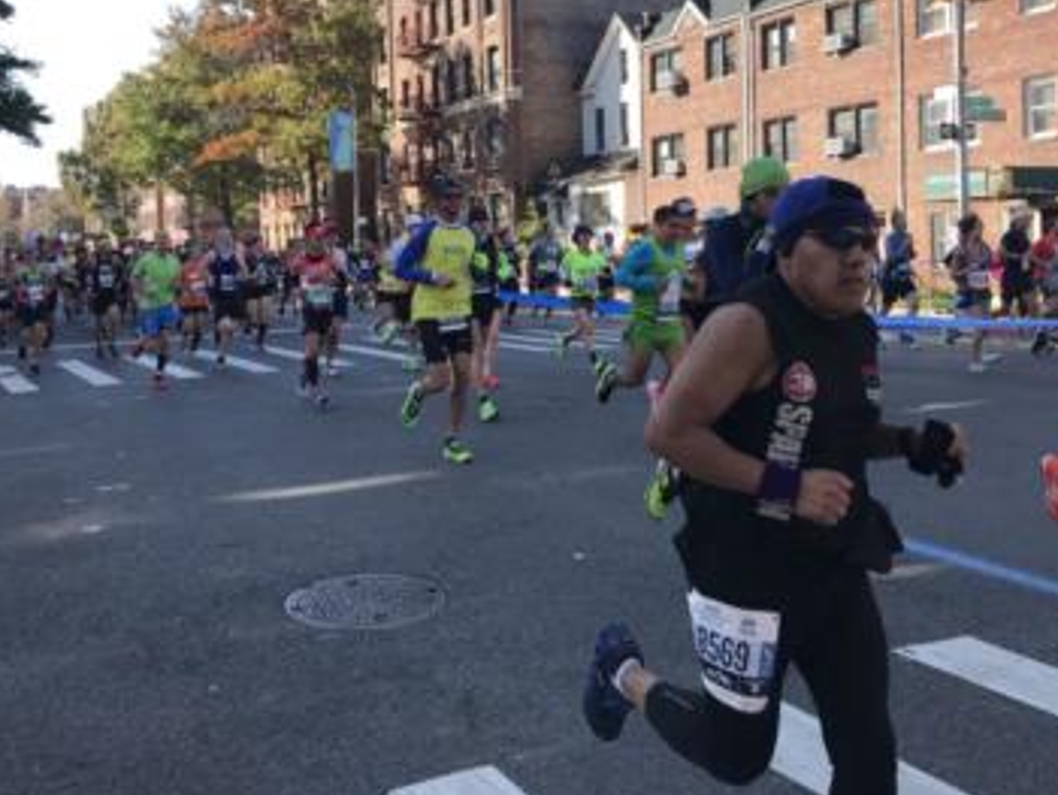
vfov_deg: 35.6
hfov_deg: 46.7
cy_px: 264
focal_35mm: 40
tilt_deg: -0.2
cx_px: 481
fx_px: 1223
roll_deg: +1.9
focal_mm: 3.99
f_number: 1.8
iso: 20
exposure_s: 1/805
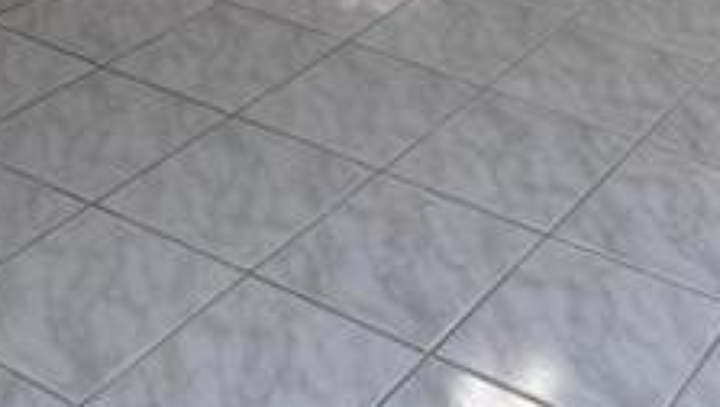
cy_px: -485
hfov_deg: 27.6
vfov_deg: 13.2
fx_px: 1433
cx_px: 575
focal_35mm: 75
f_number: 1.78
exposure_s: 1/193
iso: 80
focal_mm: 6.76
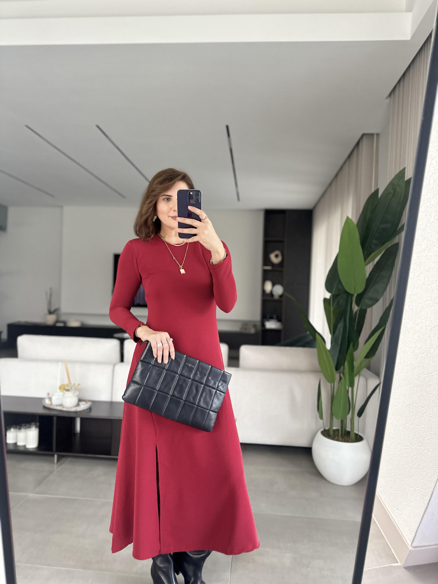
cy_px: 292
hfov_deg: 56.8
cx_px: 219
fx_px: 405
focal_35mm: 24
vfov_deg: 71.6
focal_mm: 6.86
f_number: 1.78
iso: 250
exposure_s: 1/60
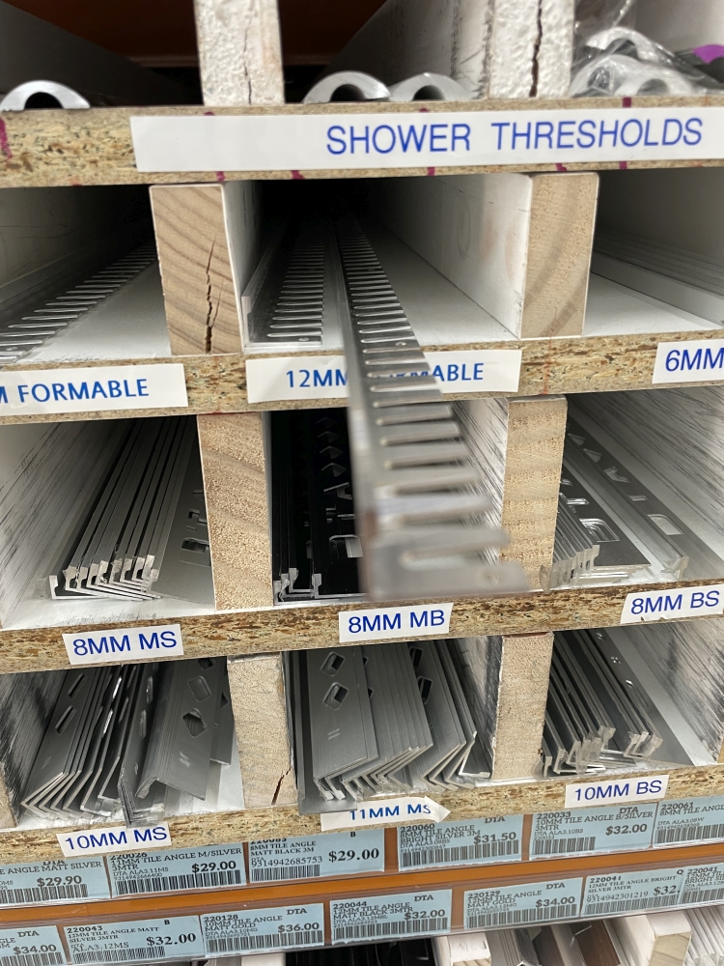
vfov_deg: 67.3
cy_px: 483
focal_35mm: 26
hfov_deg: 53.1
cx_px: 362
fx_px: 725
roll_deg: +1.5
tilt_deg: -24.0
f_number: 1.6
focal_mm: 4.2
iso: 125
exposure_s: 1/50
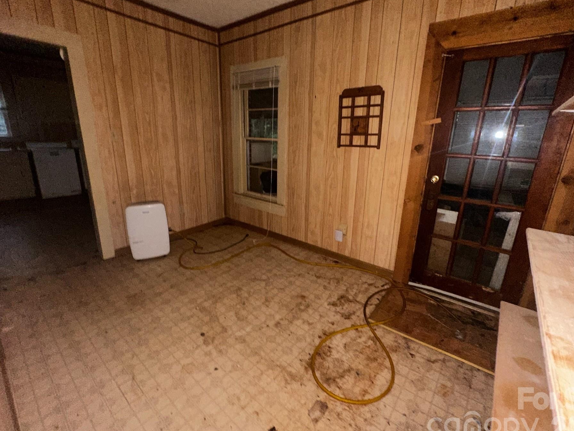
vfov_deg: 78.0
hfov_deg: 94.5
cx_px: 292
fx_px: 265
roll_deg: -1.0
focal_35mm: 16
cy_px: 204
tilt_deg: -14.5
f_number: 2.2
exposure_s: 1/16
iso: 320
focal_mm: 2.22
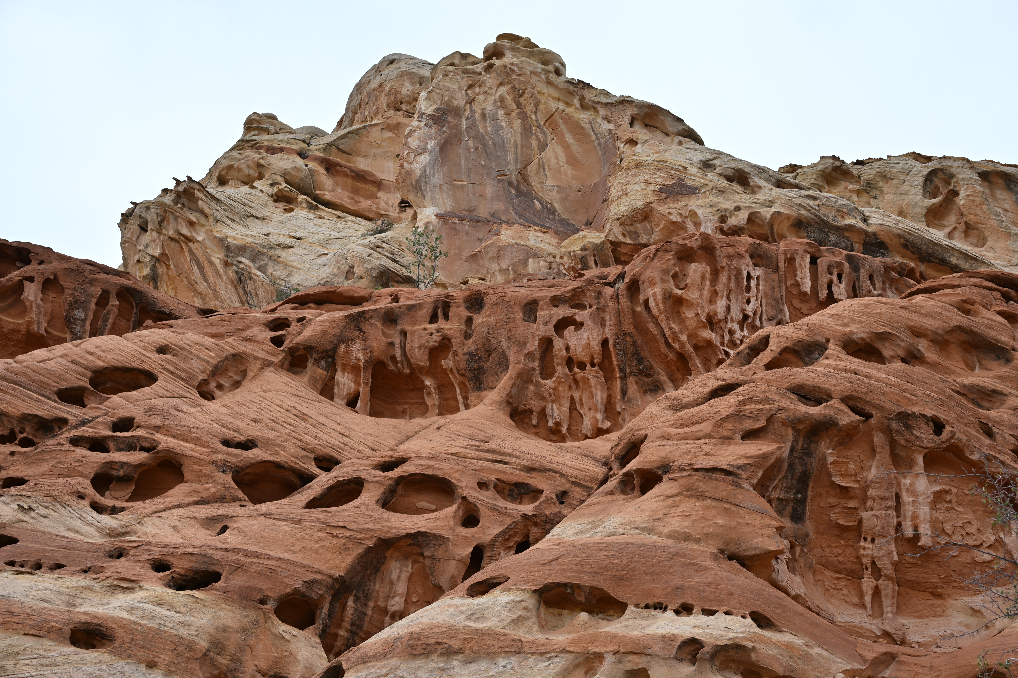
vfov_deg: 27.0
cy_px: 339
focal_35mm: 50
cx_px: 509
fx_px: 1414
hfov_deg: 39.6
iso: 100
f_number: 7.1
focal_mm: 50
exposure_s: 1/400
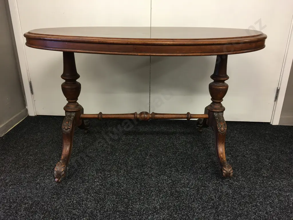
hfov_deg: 61.7
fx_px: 245
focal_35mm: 29
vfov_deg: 48.2
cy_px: 110
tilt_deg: -20.3
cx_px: 146
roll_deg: -1.3
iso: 64
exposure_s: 1/17
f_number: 2.2
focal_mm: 4.15
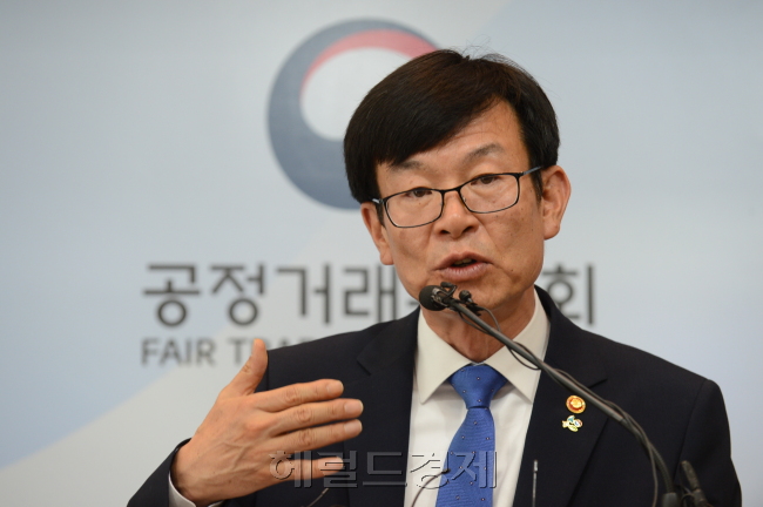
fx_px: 4235
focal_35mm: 200
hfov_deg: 10.3
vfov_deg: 6.9
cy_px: 254
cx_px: 382
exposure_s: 1/160
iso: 1600
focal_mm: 200
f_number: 5.6
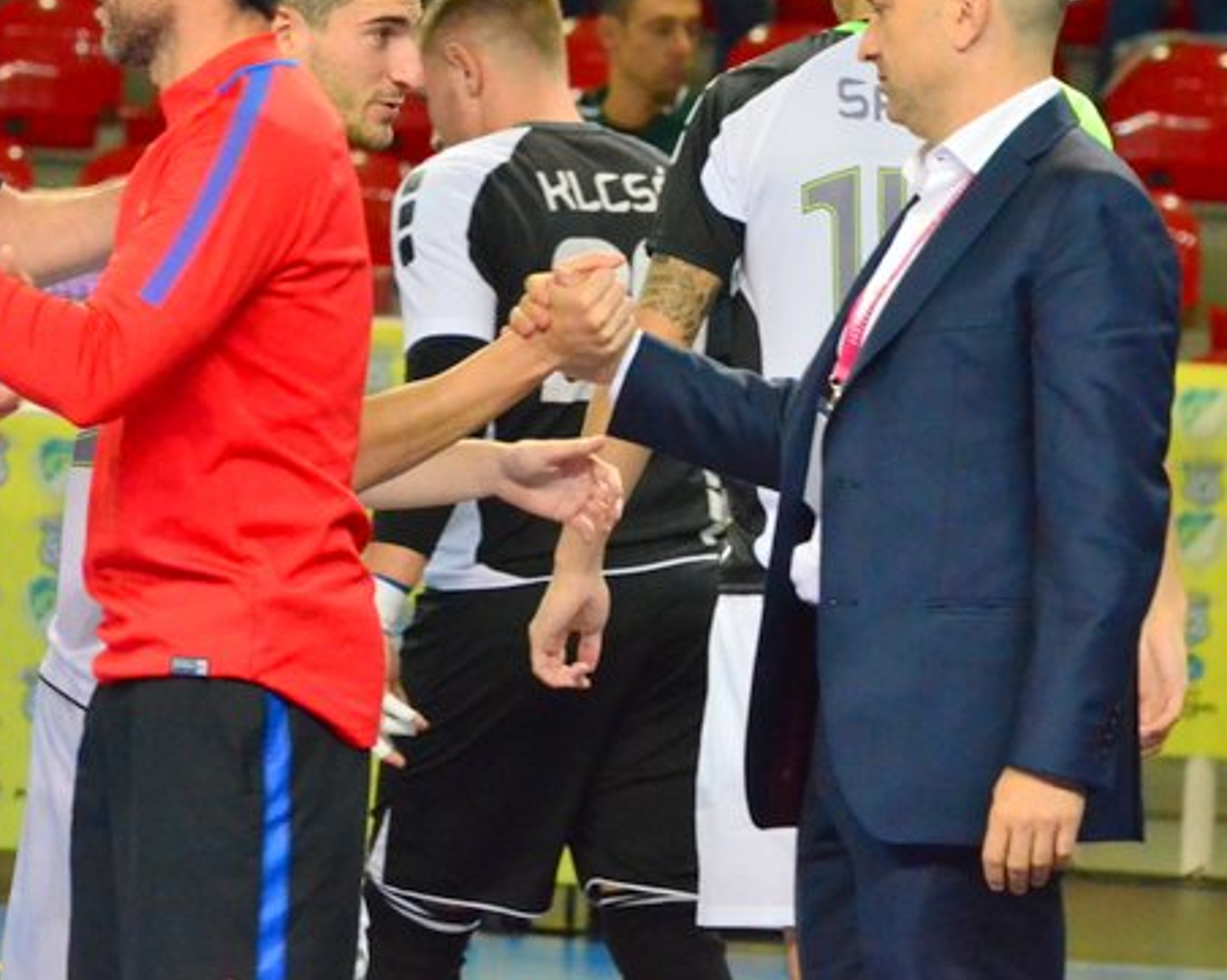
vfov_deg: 4.0
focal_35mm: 386
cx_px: 358
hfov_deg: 5.0
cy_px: 312
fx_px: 14002
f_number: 6.3
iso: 6400
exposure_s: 1/400
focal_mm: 155
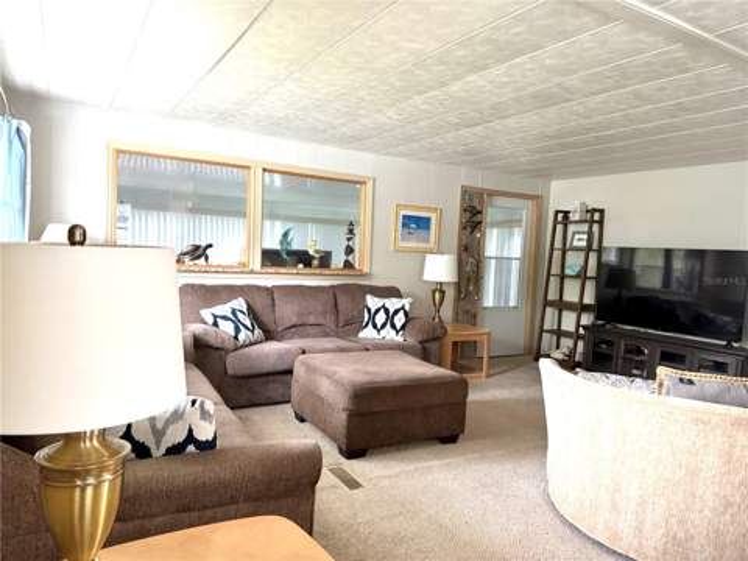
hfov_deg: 71.6
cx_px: 374
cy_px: 280
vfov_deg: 56.8
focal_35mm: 24
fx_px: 519
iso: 640
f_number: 1.78
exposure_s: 1/60
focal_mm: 6.76
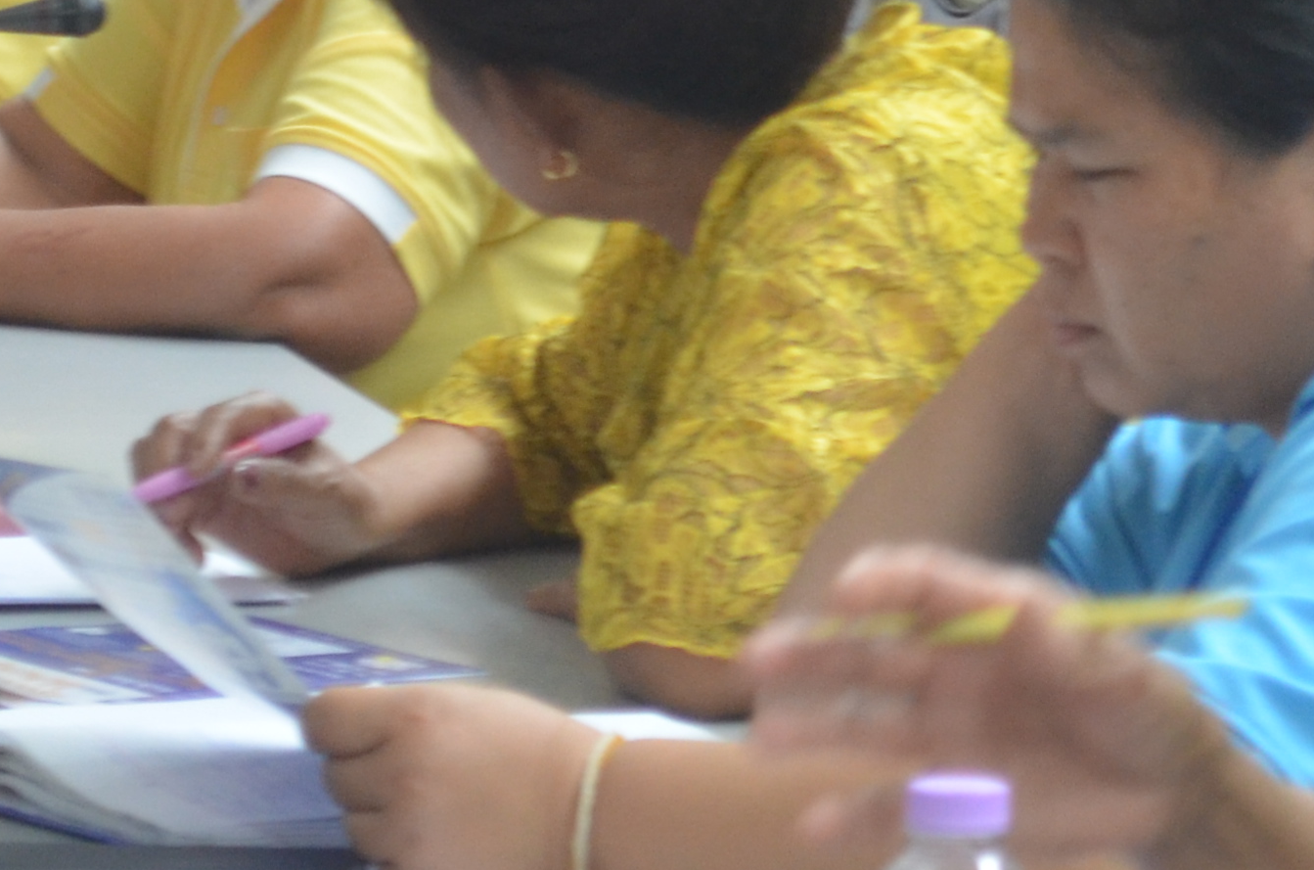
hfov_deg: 6.8
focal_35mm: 303
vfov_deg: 4.5
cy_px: -73
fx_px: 11029
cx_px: 815
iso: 900
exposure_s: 1/30
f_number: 5.6
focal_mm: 55
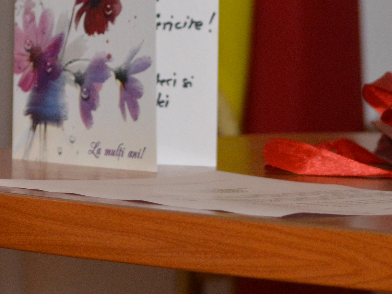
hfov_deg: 6.4
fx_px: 3477
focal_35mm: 307
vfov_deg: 4.8
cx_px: -175
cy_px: 156
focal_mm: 70
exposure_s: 1/200
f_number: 4
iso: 800
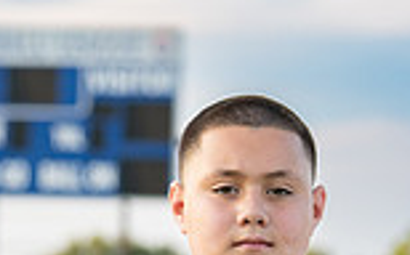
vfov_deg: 6.4
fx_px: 2244
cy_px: 368
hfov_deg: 10.4
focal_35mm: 201
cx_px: 239
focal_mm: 50
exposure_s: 1/500
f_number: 2
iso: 100
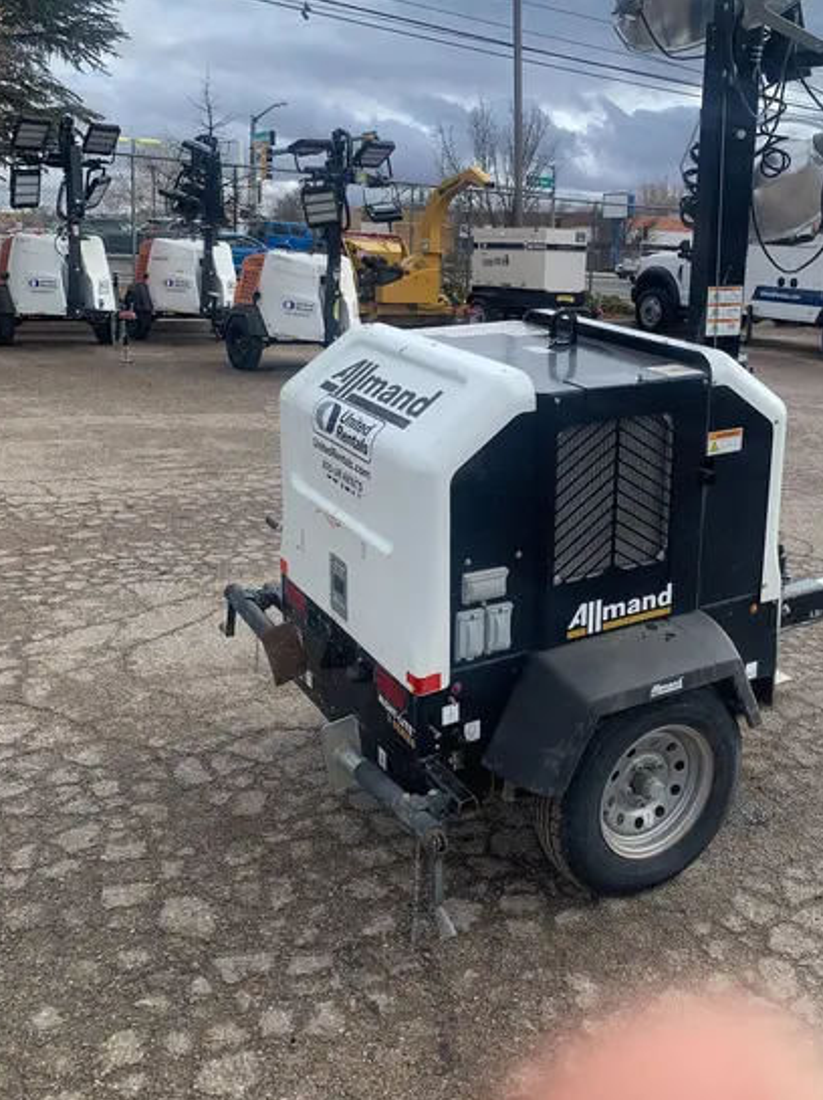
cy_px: 429
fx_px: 1111
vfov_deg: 52.2
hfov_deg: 40.4
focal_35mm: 35
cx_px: 512
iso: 25
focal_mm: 4.25
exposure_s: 1/1661
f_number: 1.8
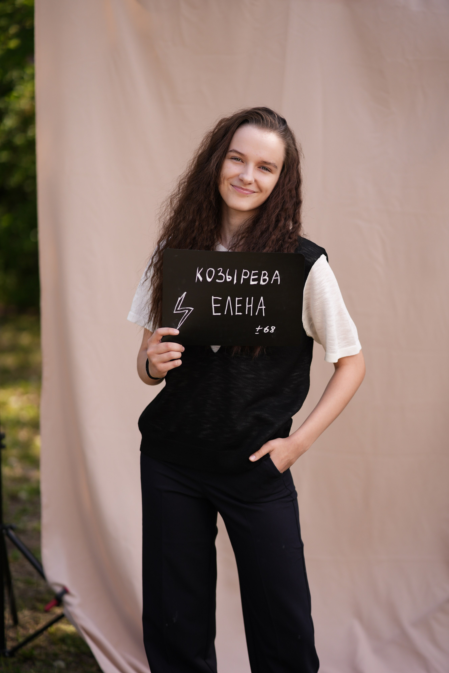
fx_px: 1628
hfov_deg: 15.7
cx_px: 225
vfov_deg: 23.4
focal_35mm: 87
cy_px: 344
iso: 100
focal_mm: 85
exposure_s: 1/1600
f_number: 1.8
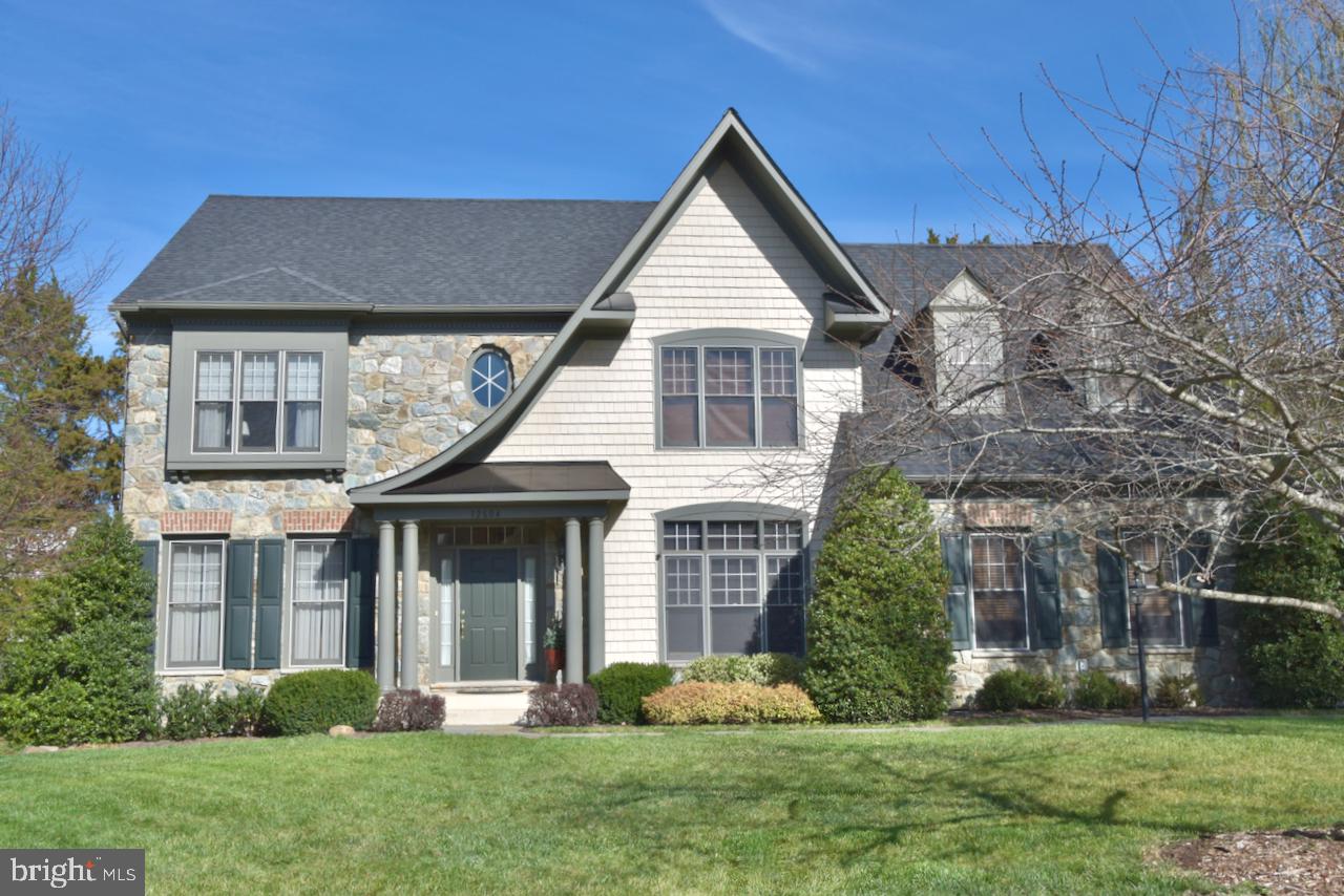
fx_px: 1344
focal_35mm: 36
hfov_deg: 53.1
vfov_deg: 36.9
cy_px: 448
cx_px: 672
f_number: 11
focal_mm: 24
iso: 400
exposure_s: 1/500
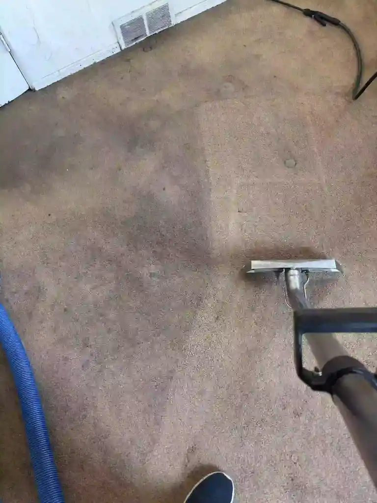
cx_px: 188
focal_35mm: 26
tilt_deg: -57.0
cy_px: 252
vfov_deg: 67.3
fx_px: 378
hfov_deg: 53.1
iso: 400
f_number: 1.6
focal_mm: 5.96
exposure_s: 1/40
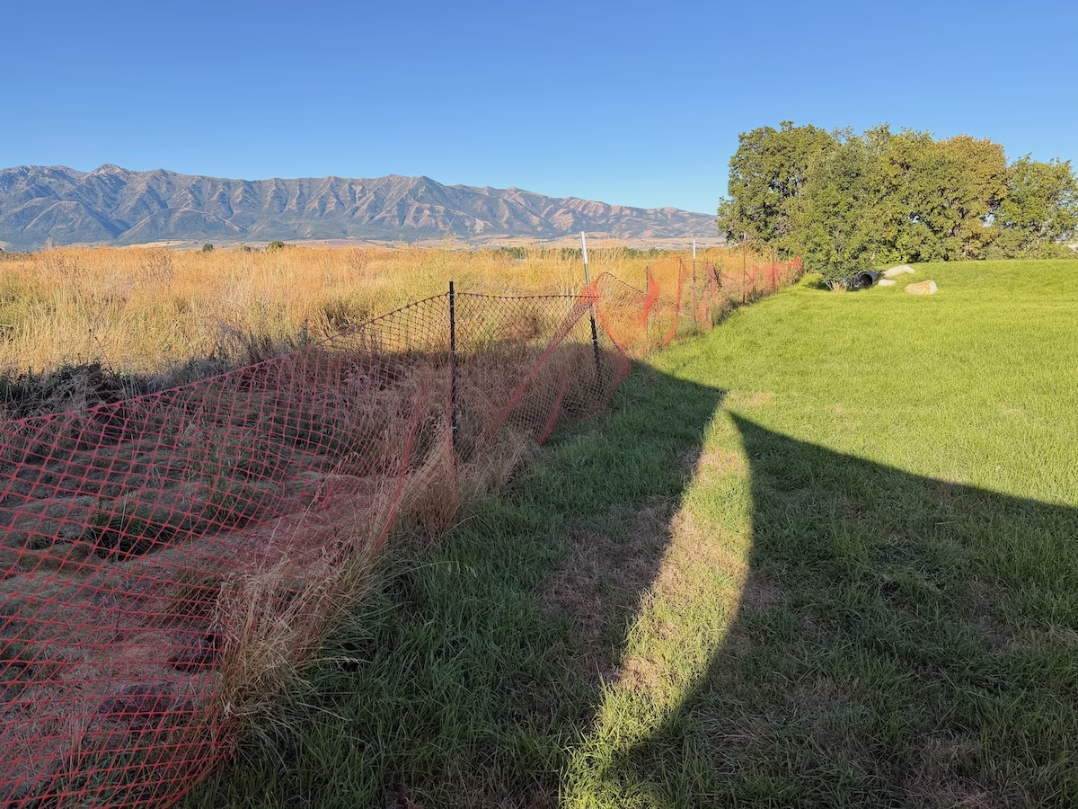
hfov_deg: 71.6
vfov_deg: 56.8
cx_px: 539
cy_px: 404
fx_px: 747
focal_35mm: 24
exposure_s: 1/2110
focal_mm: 6.76
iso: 100
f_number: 1.78
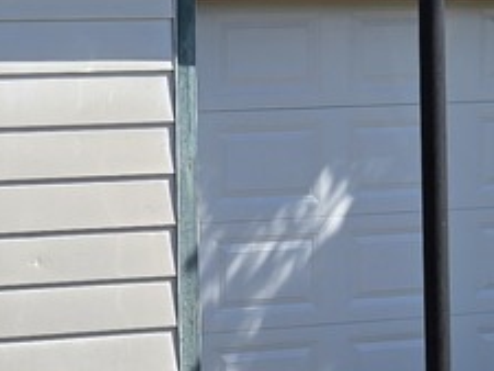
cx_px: -50
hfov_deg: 13.2
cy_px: 224
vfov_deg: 10.1
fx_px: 2099
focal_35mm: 147
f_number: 1.8
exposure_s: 1/1915
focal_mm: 5.4
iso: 25
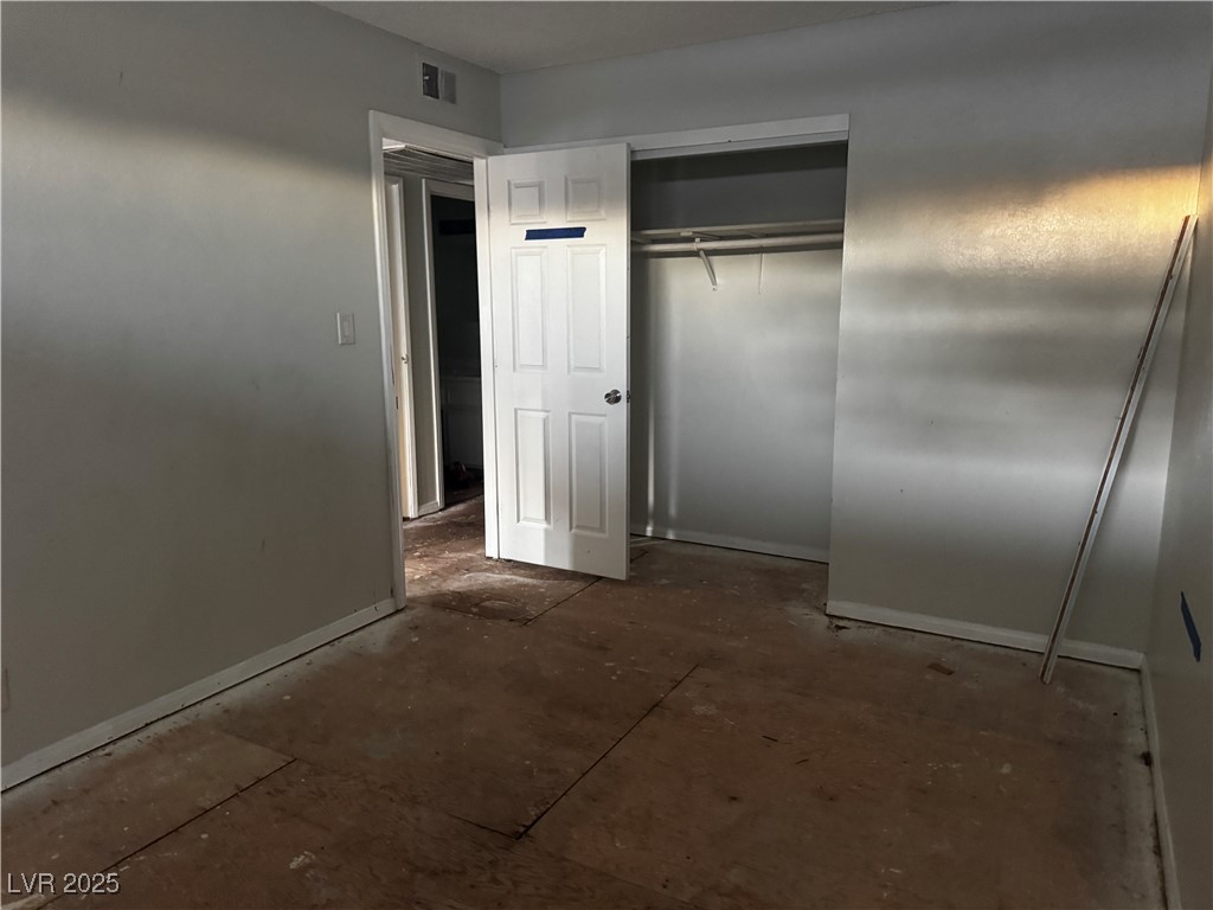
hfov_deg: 71.6
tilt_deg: -8.0
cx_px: 606
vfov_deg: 56.8
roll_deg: +1.4
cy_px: 455
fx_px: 841
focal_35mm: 24
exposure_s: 1/40
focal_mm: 6.76
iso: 1000
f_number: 1.78
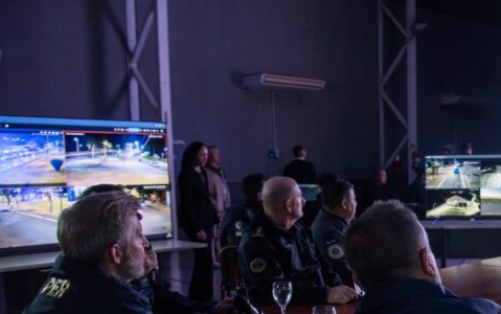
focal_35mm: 49
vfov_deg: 26.1
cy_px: 232
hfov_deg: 37.9
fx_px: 669
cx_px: 464
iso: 1600
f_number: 4
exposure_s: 1/320
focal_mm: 24
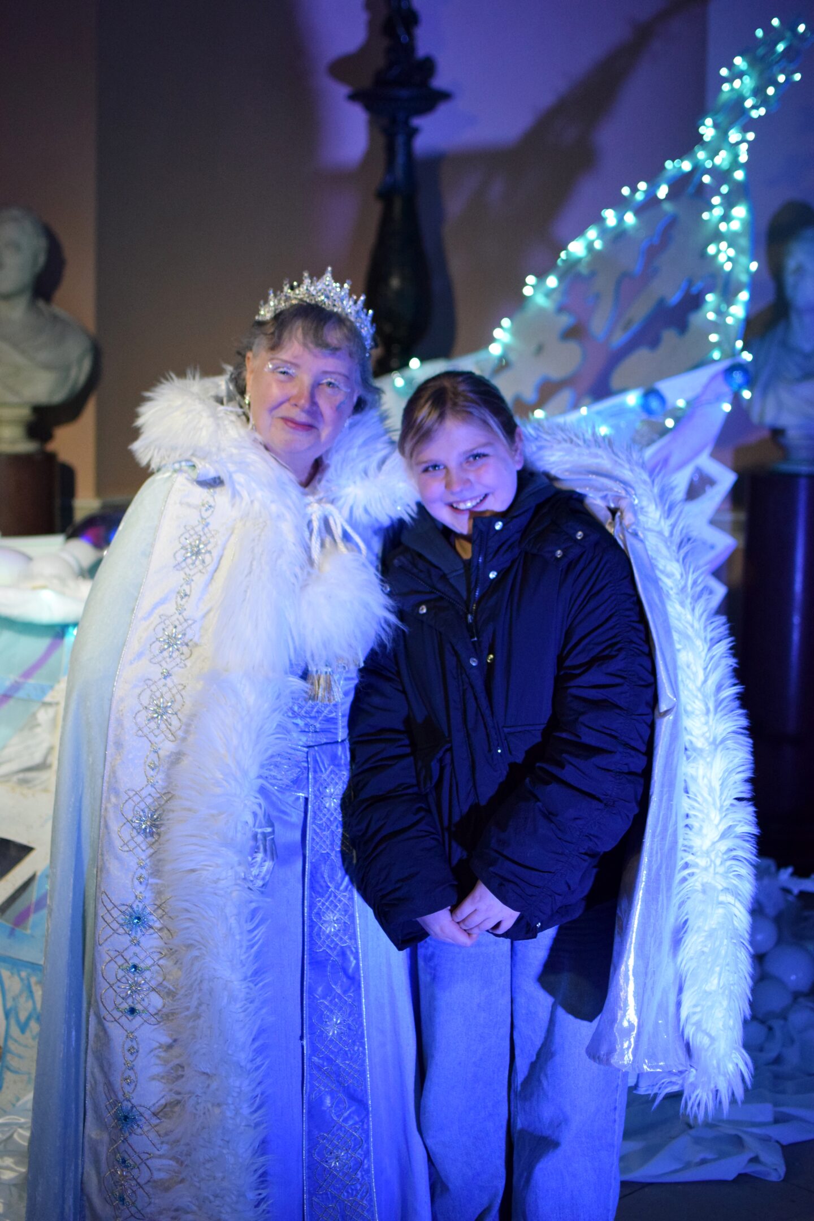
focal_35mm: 52
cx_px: 407
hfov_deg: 25.8
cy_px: 610
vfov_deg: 37.9
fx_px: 1780
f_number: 2
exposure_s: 1/500
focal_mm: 35
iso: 1800
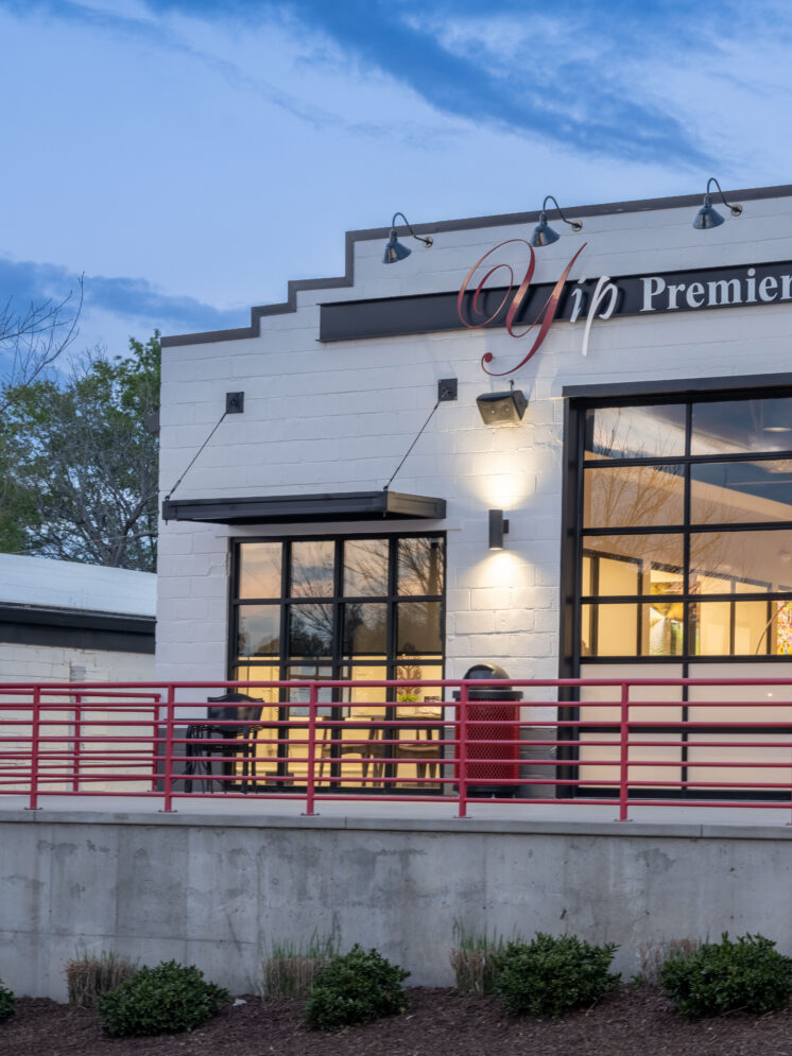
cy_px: 588
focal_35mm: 76
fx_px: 2319
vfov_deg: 25.6
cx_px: 845
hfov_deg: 18.7
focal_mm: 52.9
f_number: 11
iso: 320
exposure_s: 1/13
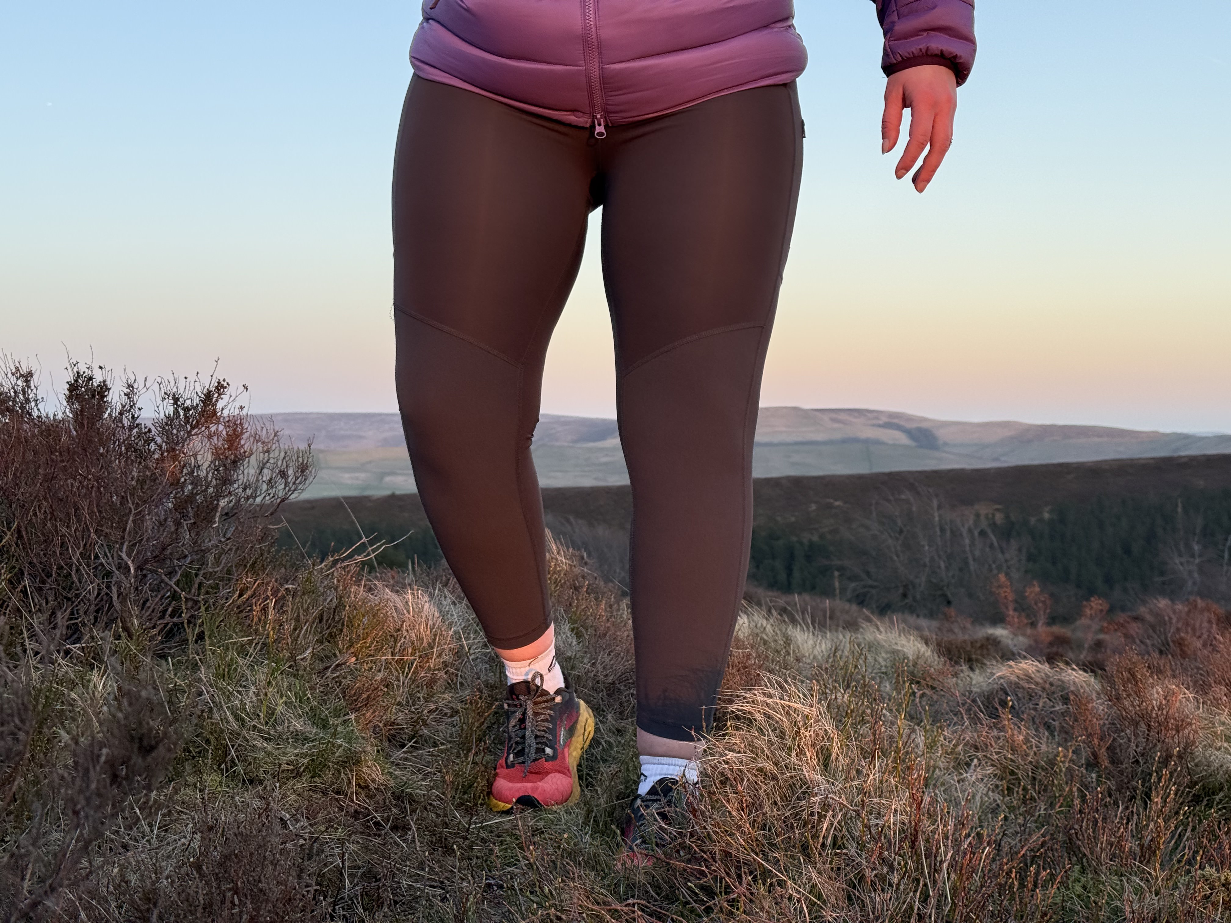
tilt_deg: -0.5
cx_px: 616
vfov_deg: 30.3
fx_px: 1707
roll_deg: +0.3
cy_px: 462
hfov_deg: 39.7
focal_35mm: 48
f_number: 1.78
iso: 64
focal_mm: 6.76
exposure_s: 1/382
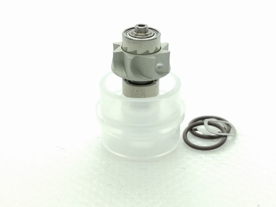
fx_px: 446
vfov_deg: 26.1
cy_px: 104
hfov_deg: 34.3
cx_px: 138
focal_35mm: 56
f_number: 1.8
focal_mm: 3.95
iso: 50
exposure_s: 1/50
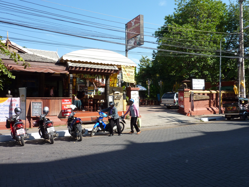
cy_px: 94
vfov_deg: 54.9
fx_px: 180
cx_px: 124
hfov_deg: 69.4
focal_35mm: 25
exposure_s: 1/400
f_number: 4
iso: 80
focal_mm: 4.1
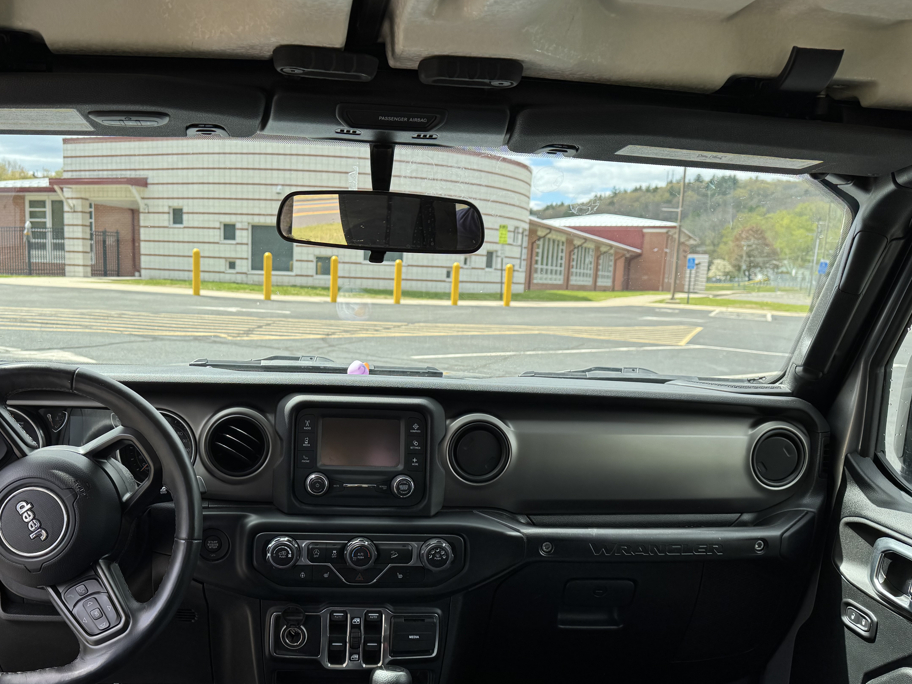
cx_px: 361
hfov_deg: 56.4
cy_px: 433
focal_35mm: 32
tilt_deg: -10.3
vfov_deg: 43.8
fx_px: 843
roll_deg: -1.8
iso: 80
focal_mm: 6.76
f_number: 1.78
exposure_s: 1/1042
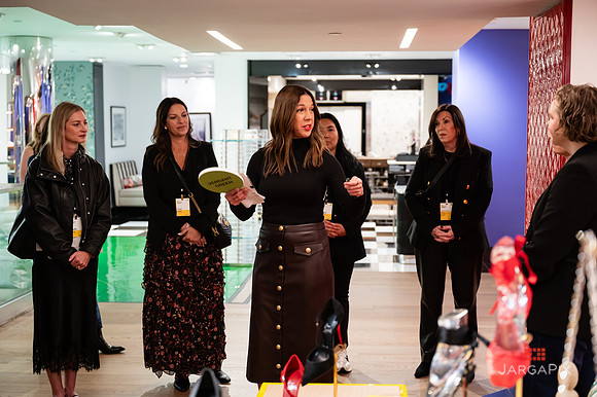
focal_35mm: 49
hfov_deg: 40.4
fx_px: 810
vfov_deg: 27.6
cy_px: 198
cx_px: 298
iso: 1600
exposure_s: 1/160
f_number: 3.2
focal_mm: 48
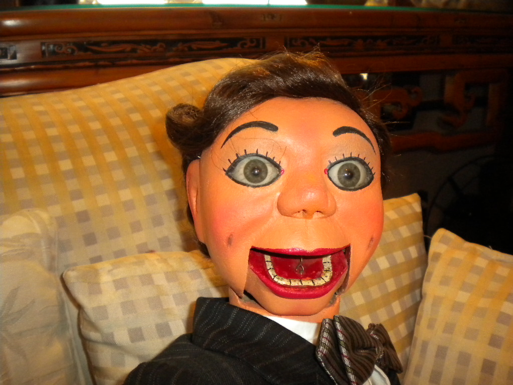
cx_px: 256
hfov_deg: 52.6
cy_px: 192
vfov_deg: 40.7
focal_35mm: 35
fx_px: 519
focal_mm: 6.3
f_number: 3.1
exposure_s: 1/30
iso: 400
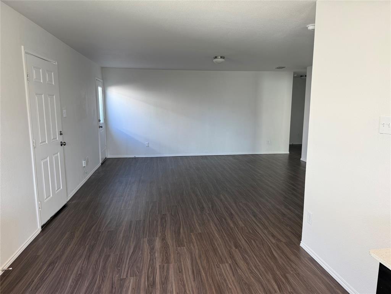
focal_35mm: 24
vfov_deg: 56.8
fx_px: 271
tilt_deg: -8.2
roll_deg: -1.0
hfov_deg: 71.6
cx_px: 196
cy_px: 147
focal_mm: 6.76
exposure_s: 1/120
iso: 125
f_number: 1.78
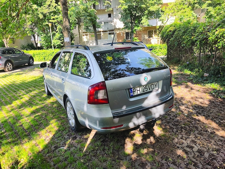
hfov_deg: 73.9
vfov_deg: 58.9
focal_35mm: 23
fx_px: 149
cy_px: 84
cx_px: 112
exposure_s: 1/161
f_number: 1.65
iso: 50
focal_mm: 6.18
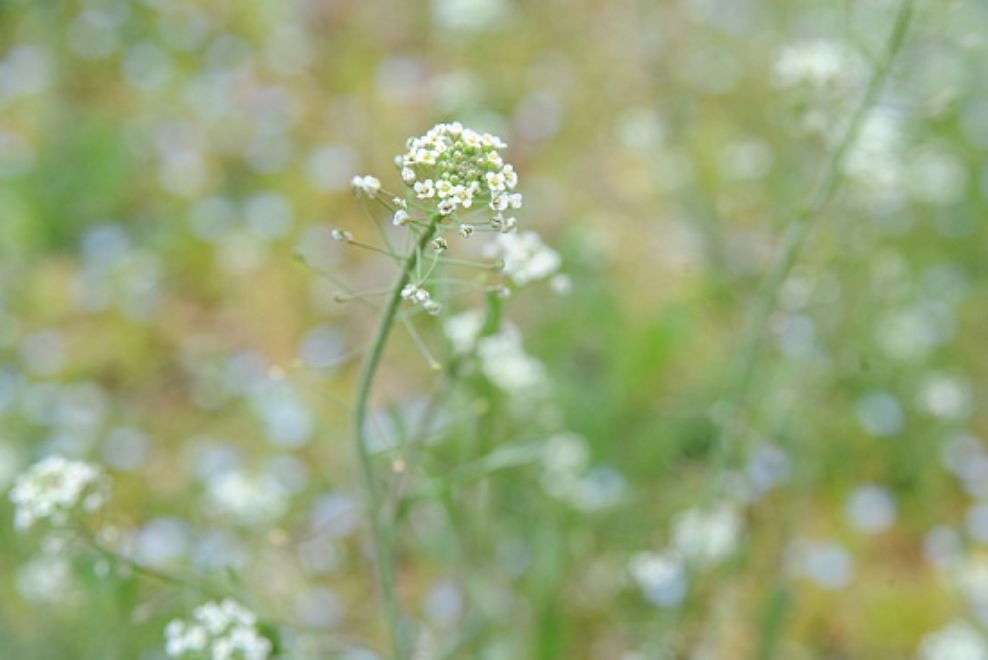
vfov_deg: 15.0
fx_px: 2499
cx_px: 491
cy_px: 331
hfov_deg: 22.4
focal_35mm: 91
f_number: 9
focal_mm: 90
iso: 640
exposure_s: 1/320
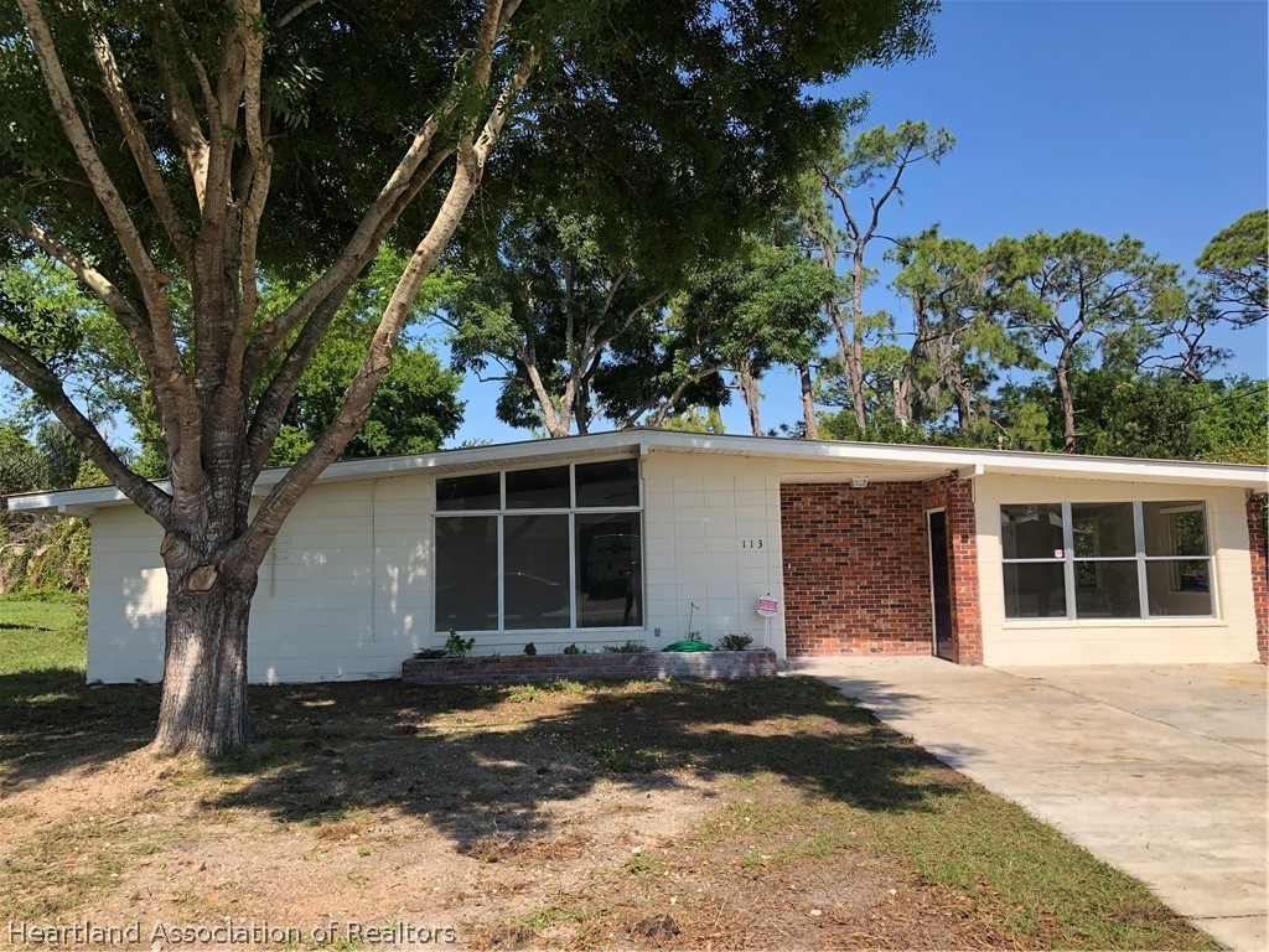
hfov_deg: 63.4
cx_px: 634
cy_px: 476
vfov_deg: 49.7
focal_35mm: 28
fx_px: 1026
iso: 20
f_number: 1.8
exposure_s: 1/1200
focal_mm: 3.99
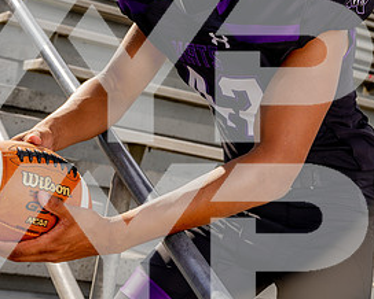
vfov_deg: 18.6
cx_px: 188
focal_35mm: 82
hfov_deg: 23.3
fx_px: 908
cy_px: 71
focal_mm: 41
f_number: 5.6
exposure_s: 1/250
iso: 100
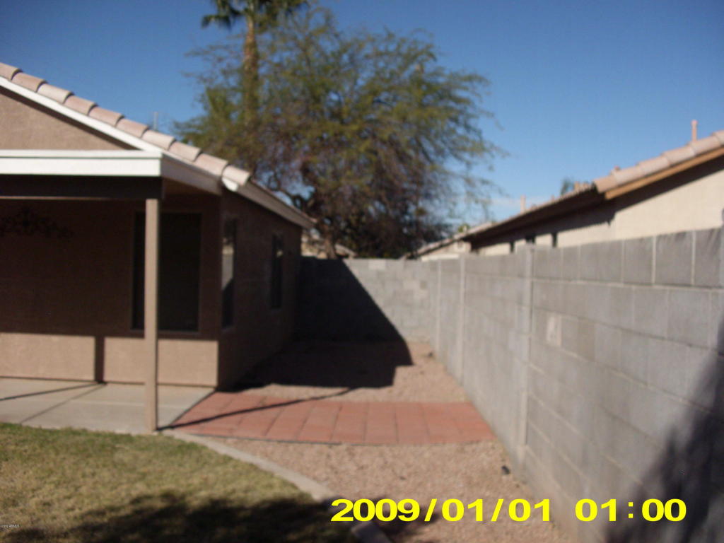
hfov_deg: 49.0
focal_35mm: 38
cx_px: 362
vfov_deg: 37.7
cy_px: 272
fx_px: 795
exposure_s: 1/479
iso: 125
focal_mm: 6.3
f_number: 7.8
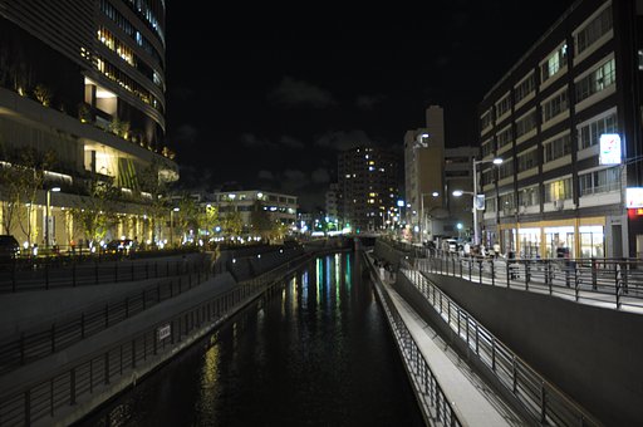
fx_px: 482
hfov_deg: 67.4
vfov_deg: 47.8
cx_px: 322
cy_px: 214
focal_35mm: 27
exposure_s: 1/3
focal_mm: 18
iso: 400
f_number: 3.5
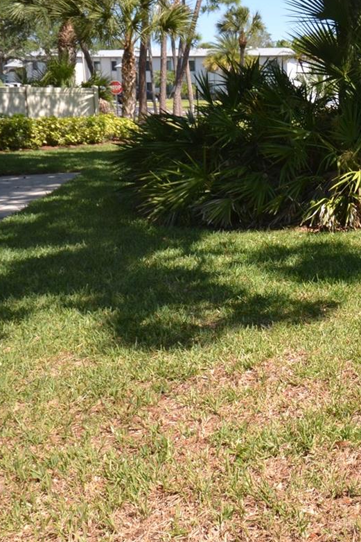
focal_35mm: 43
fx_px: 646
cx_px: 424
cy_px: 196
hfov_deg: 27.7
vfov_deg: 45.0
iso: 100
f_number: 6.3
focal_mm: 14
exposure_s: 1/160
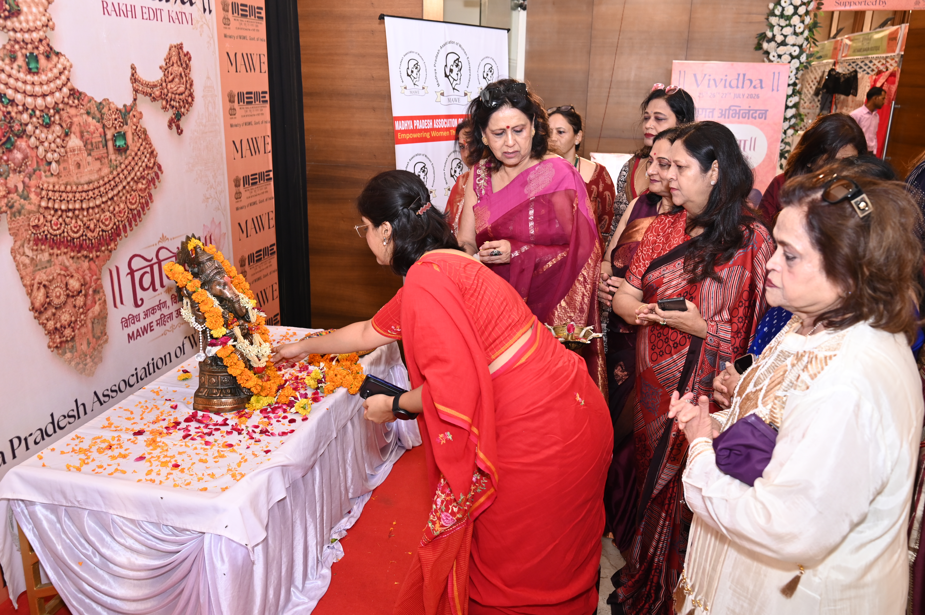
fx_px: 719
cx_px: 462
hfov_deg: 65.5
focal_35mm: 28
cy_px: 308
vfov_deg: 46.3
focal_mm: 28
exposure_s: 1/125
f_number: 4.5
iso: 1000
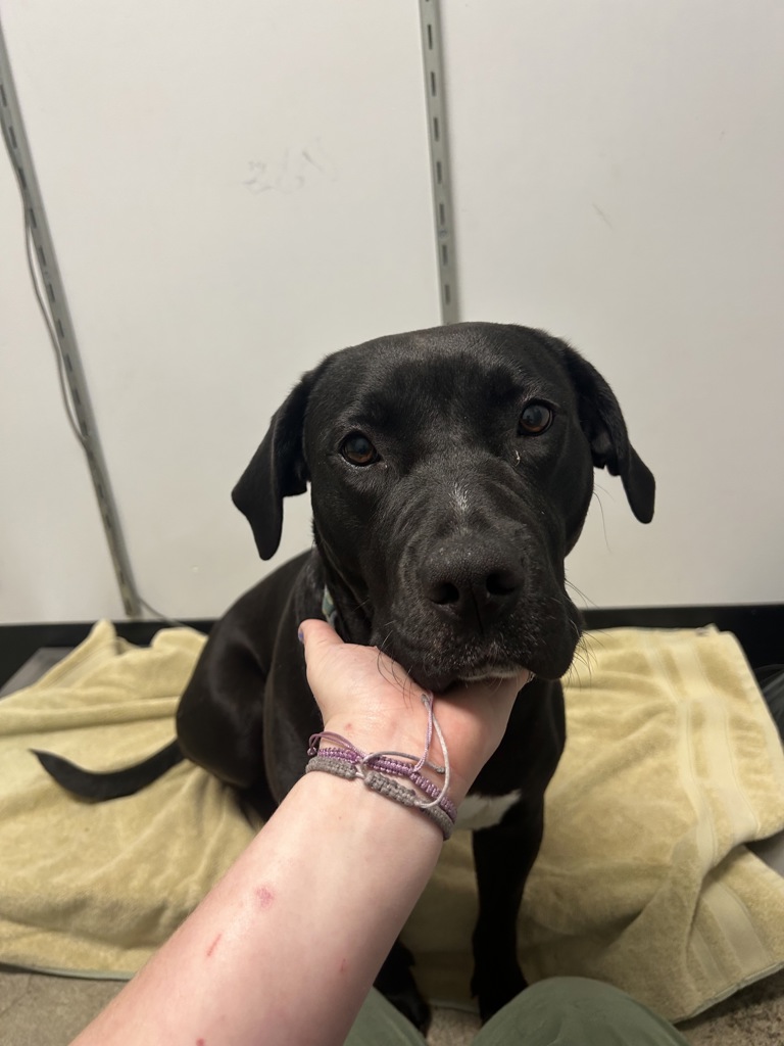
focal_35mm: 26
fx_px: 785
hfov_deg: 53.1
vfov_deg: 67.3
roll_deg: +5.8
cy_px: 523
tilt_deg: -19.9
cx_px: 392
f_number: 1.5
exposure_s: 1/60
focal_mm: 5.7
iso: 100
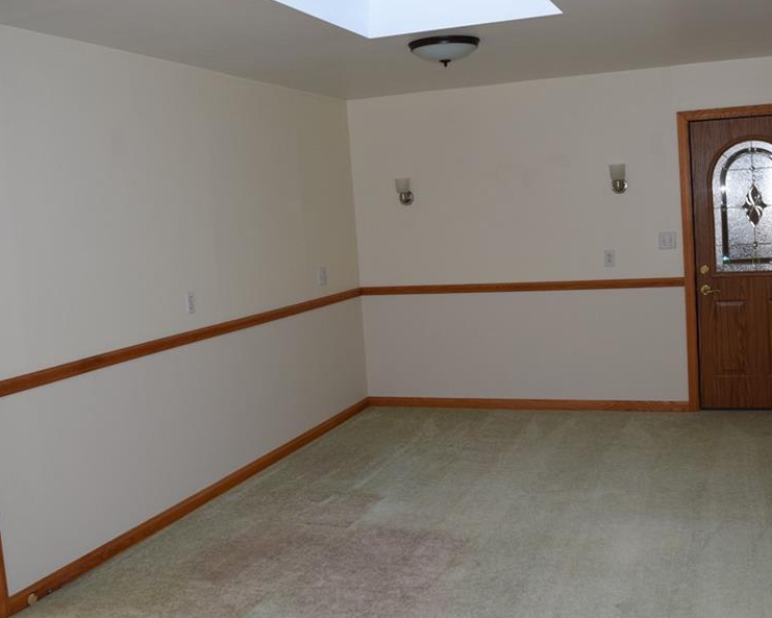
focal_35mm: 35
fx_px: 800
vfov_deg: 42.2
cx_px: 446
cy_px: 276
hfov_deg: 51.3
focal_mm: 18
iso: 800
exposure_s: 1/100
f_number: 5
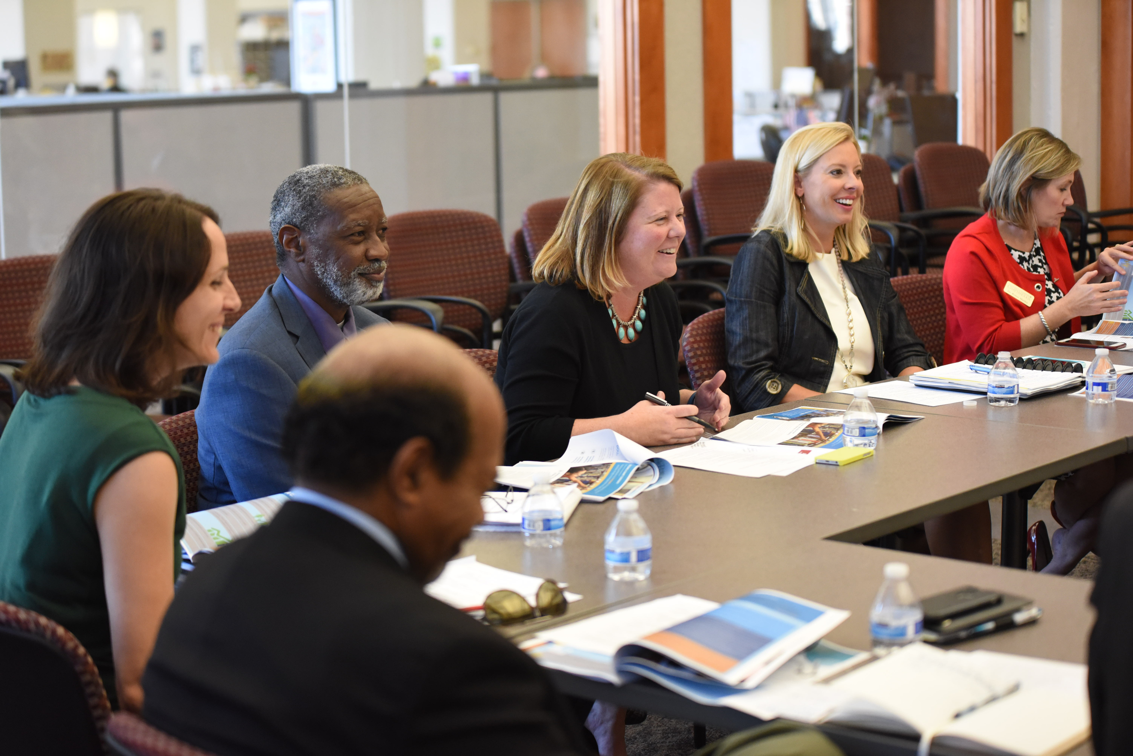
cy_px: 378
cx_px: 566
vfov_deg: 19.5
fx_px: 2204
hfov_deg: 28.8
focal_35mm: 70
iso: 3200
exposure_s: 1/250
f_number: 3.2
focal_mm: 70
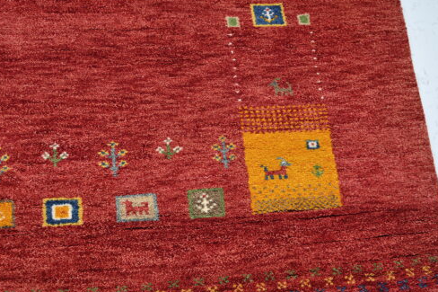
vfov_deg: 28.0
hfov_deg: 41.0
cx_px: 184
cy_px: 173
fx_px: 584
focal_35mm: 48
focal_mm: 39
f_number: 4.5
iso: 125
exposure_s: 1/25
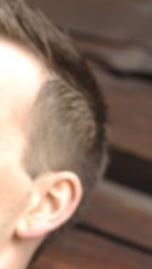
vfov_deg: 7.6
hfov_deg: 4.3
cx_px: -153
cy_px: 295
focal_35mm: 281
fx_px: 2009
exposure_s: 1/40
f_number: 2.8
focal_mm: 50
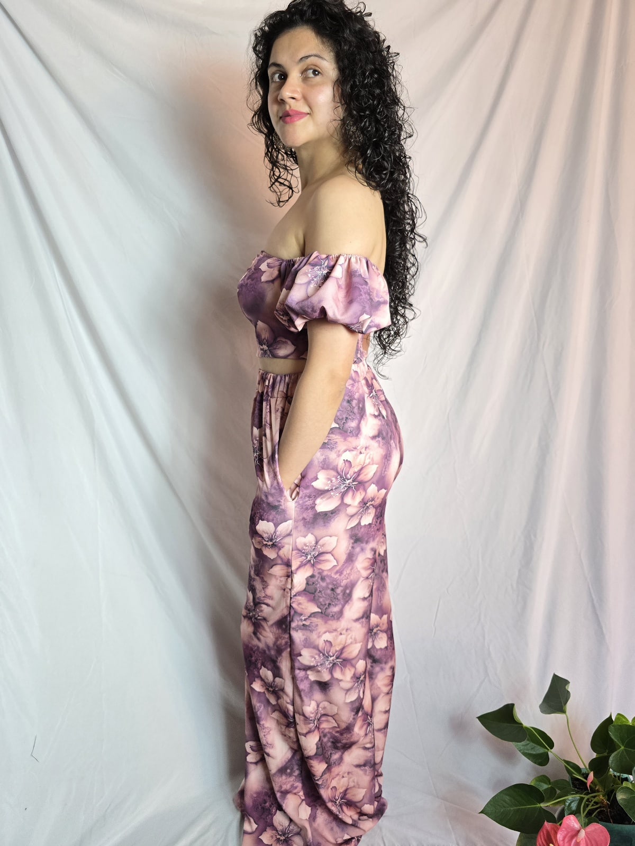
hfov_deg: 58.9
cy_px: 423
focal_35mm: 23
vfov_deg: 73.9
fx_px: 563
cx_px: 318
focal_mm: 6.3
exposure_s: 1/120
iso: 200
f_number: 1.7
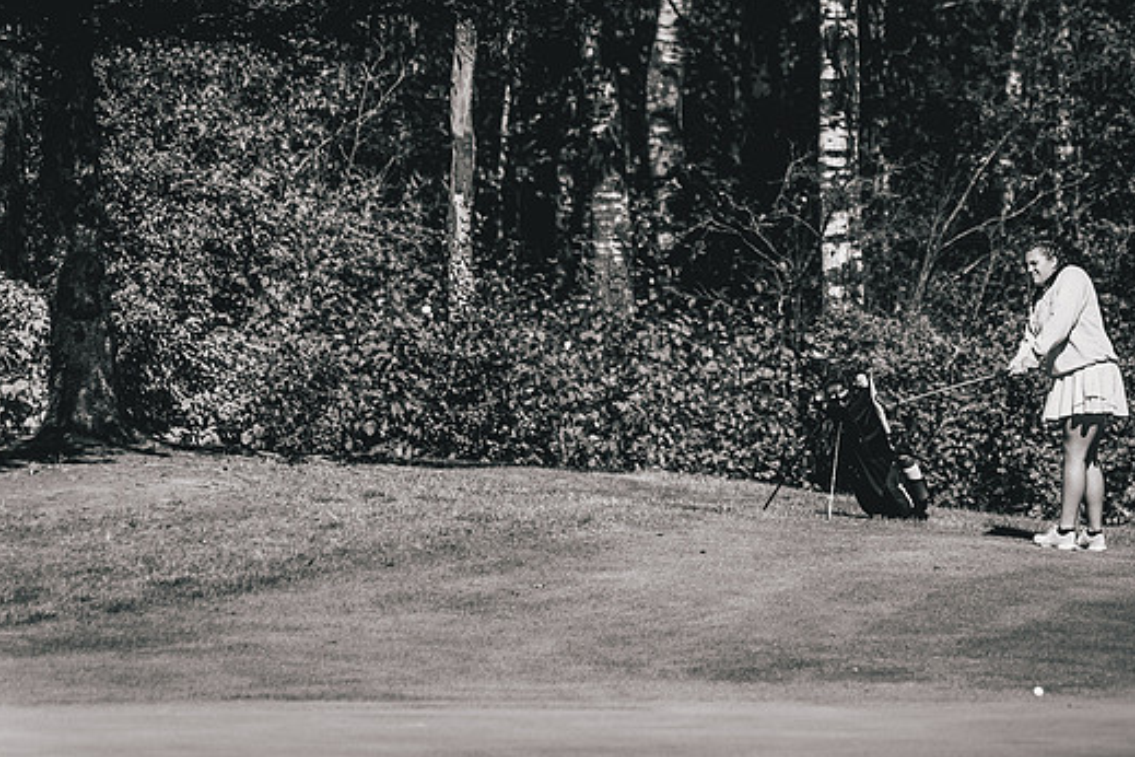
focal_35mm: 278
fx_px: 8764
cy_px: 377
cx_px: 1040
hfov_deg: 7.4
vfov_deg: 4.9
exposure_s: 1/3200
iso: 200
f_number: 2.8
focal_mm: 150
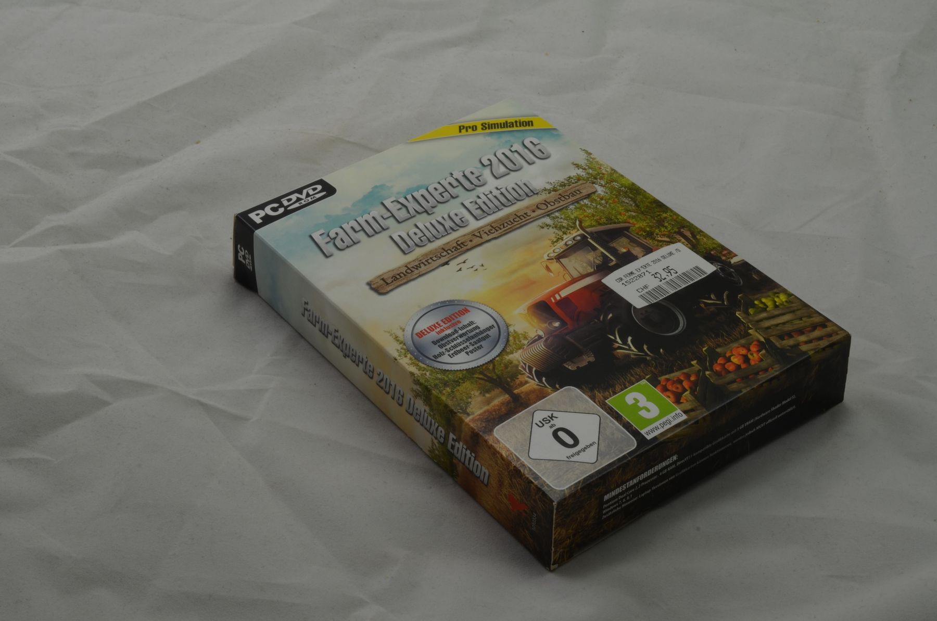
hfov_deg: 33.5
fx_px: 1559
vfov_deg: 22.5
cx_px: 468
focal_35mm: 60
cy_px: 310
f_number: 20
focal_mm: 40
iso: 100
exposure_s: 1/3
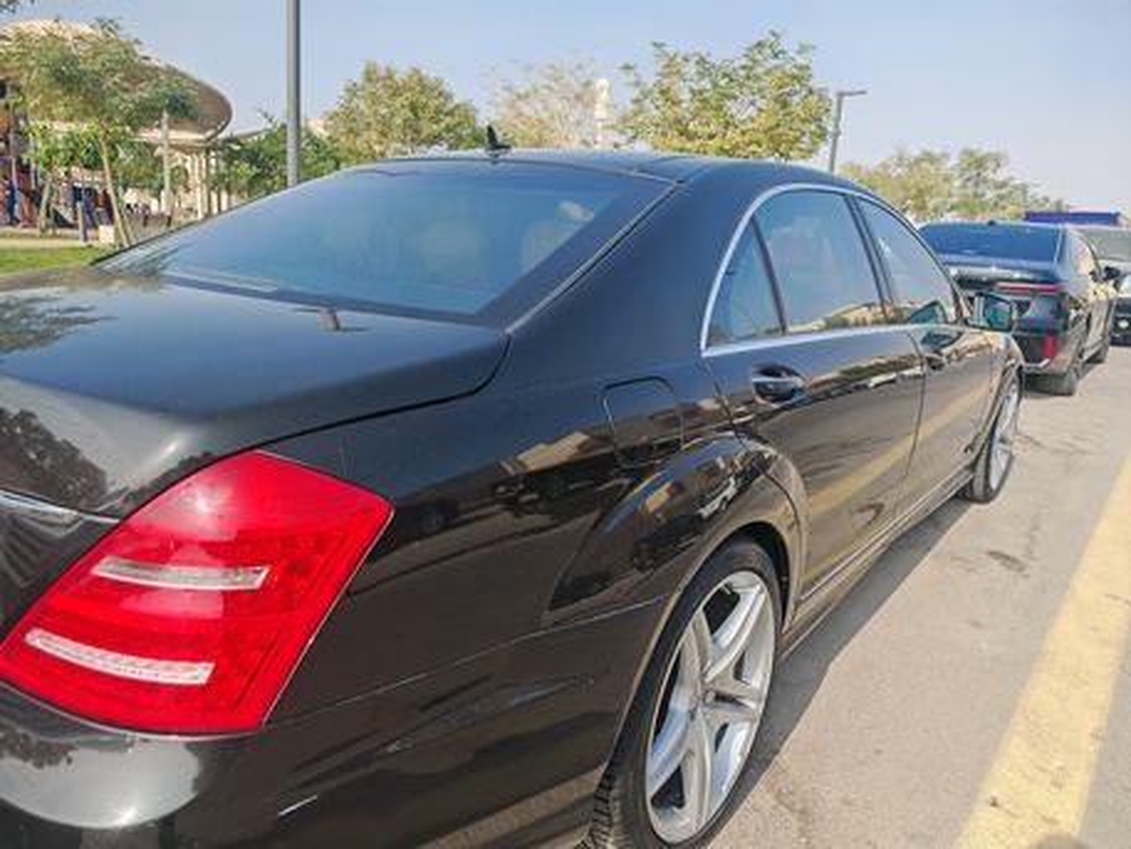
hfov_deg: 71.6
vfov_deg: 56.8
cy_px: 424
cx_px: 566
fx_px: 784
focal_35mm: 24
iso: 100
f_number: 2
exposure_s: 1/5900
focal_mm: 6.83
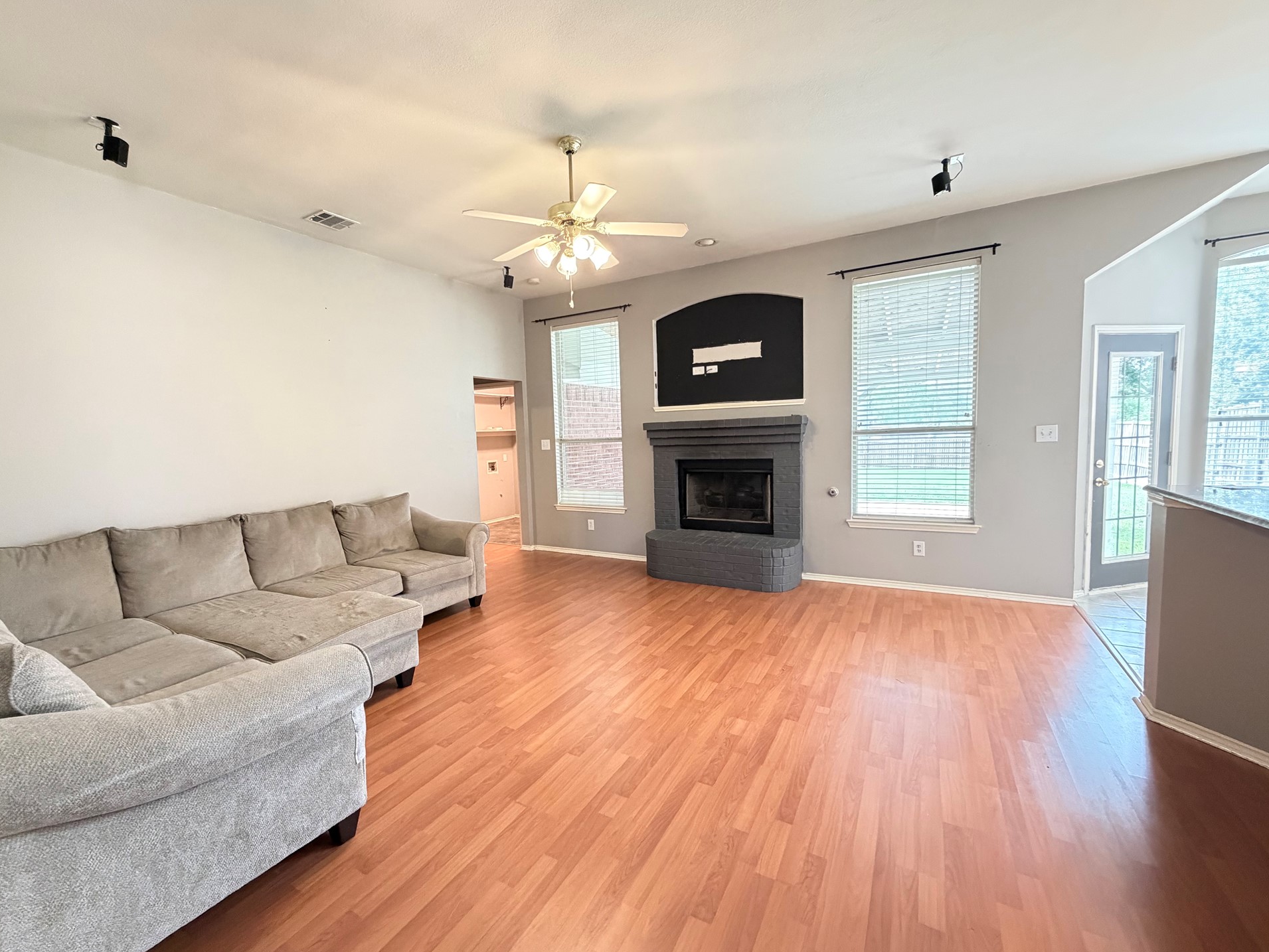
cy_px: 477
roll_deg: +2.1
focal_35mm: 15
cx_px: 590
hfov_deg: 98.0
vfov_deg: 81.8
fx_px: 550
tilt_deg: -5.2
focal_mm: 2.22
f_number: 2.2
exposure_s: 1/60
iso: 640
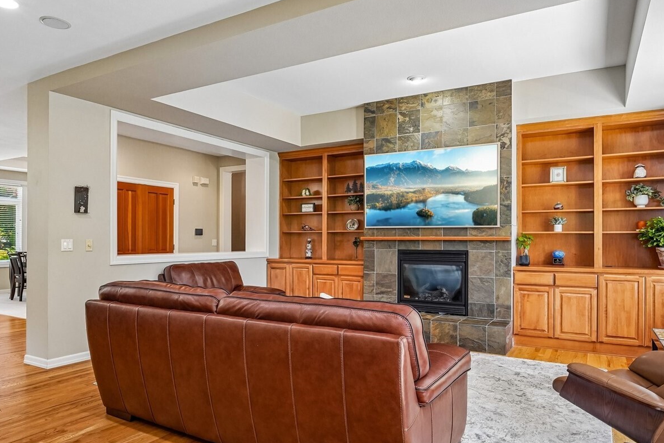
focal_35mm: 23
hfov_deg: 76.1
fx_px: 424
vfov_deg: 55.0
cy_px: 247
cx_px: 319
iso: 1600
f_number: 8
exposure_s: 1/15
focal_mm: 16
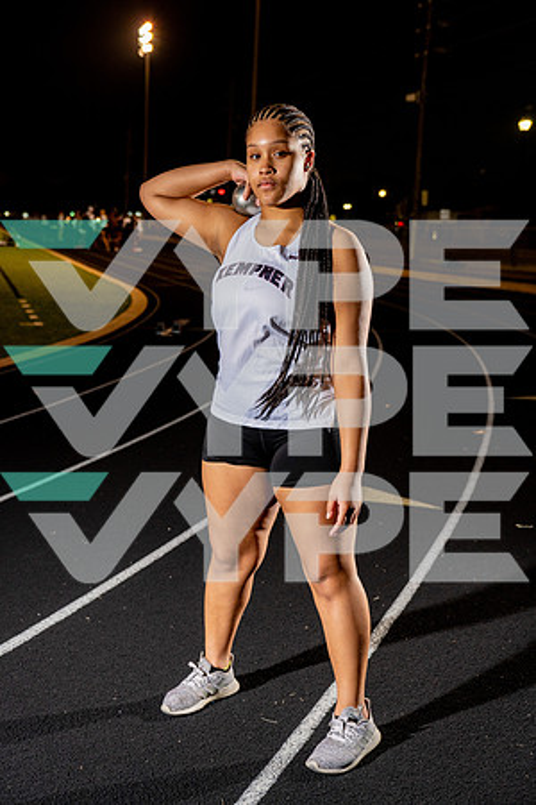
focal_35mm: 48
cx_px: 268
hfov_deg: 28.1
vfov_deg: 41.1
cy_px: 402
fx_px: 1072
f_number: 4
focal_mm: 48
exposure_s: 1/250
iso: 800
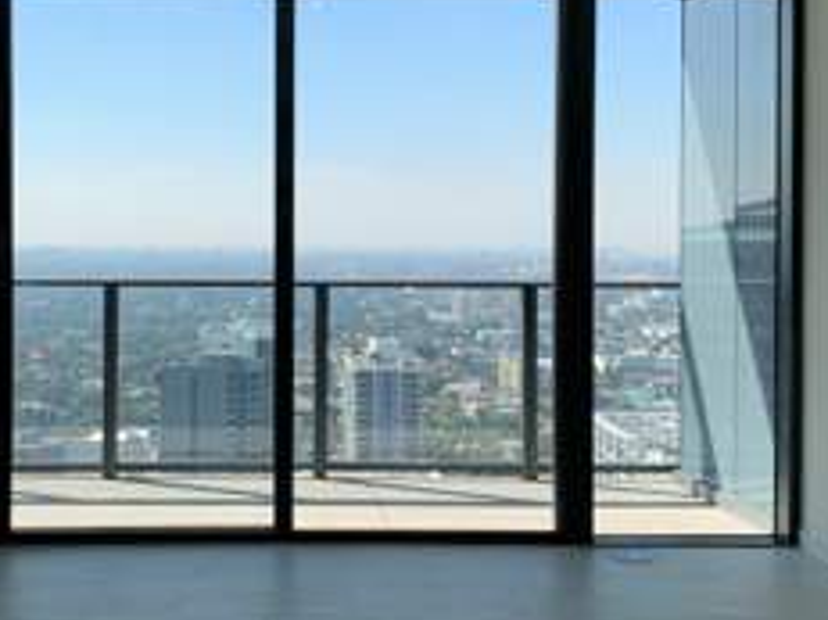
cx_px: 280
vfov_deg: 27.0
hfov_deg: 35.2
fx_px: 1291
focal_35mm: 54
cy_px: 258
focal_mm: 4.25
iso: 25
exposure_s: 1/474
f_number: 1.8
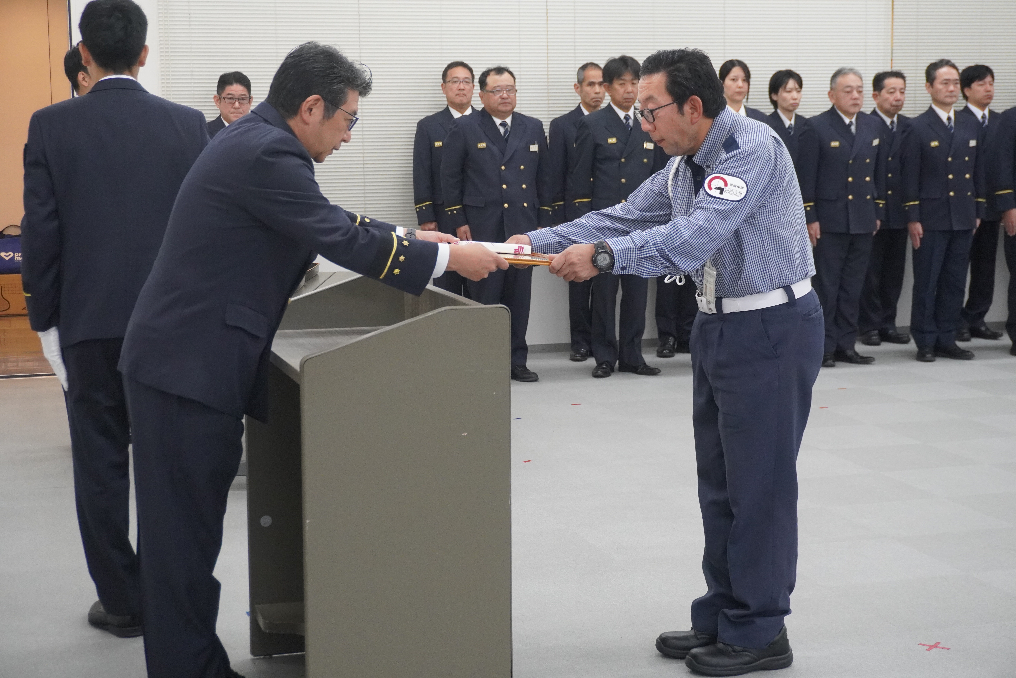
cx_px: 508
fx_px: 1693
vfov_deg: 22.6
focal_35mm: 60
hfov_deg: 33.4
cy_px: 339
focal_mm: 40
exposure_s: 1/160
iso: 2500
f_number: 5.6
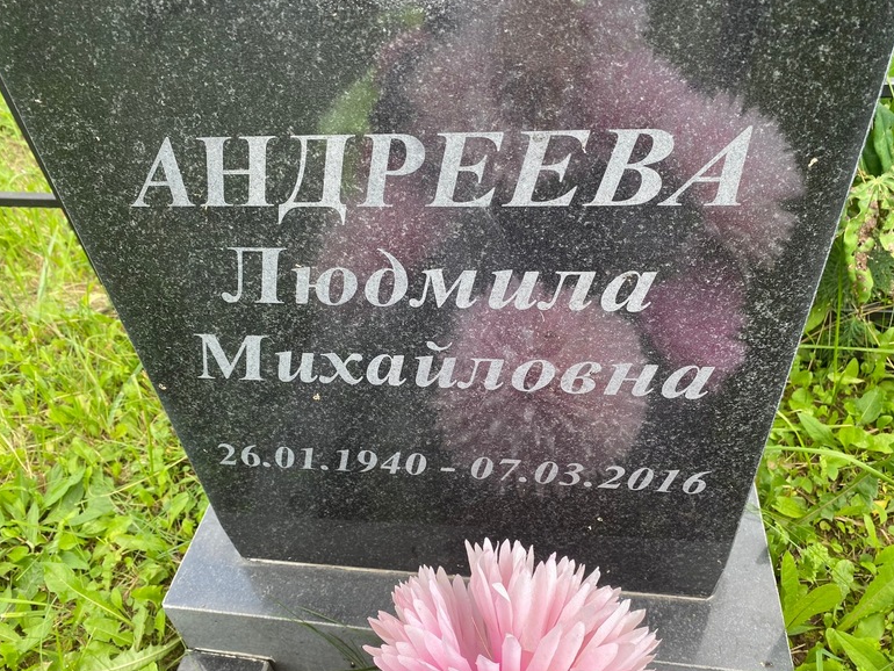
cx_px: 437
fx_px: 698
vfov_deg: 51.4
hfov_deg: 65.3
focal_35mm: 27
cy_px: 345
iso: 32
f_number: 1.8
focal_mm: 4.25
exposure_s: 1/182
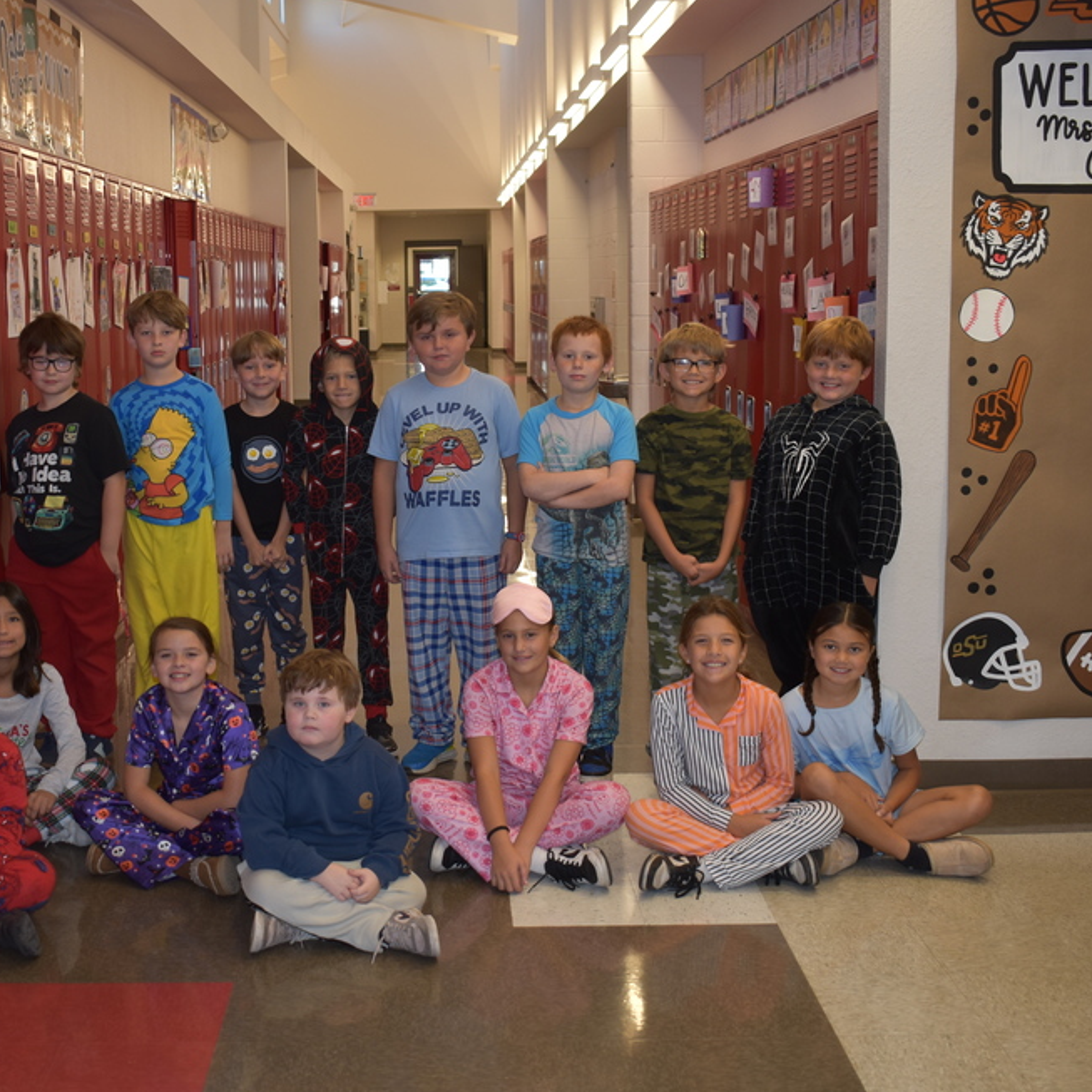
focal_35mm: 48
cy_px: 551
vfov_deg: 35.4
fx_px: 1713
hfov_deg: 35.1
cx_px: 403
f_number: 3.8
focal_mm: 24
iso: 200
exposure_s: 1/30
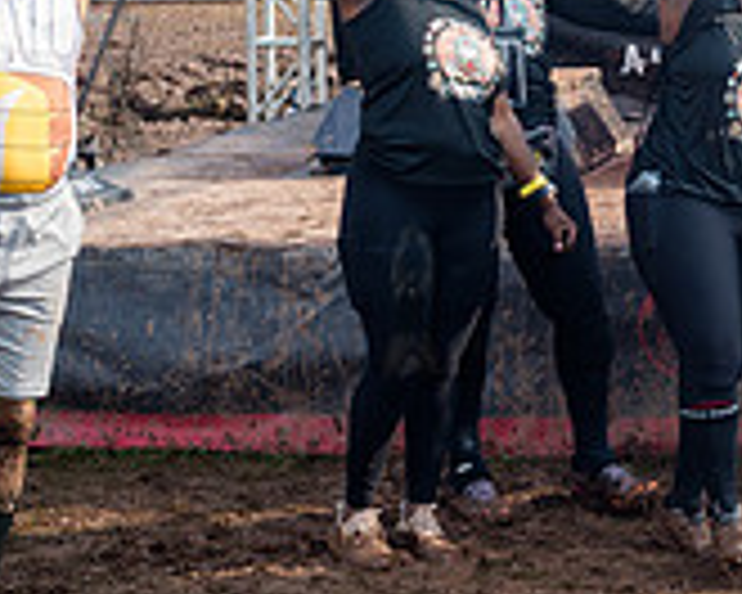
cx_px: 989
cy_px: 79
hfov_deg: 15.6
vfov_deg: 13.1
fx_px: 2569
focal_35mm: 117
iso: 250
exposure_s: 1/320
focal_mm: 35
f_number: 5.6
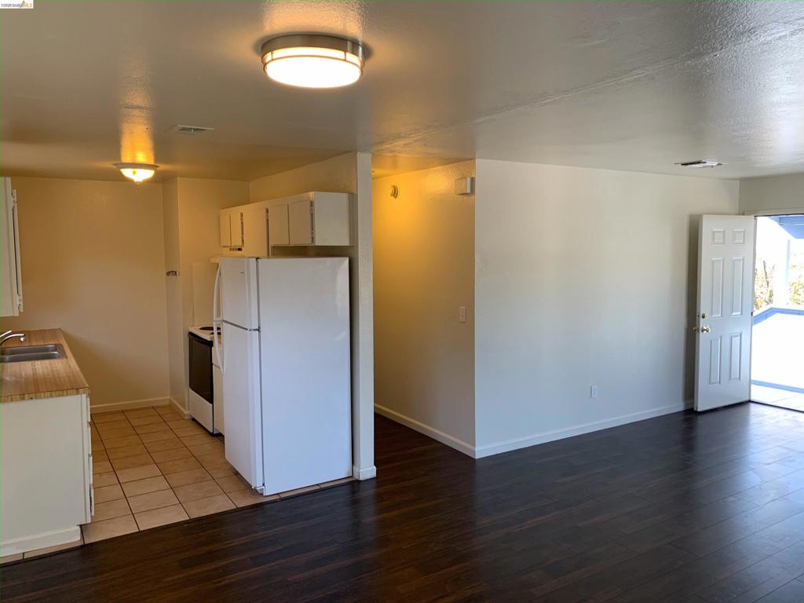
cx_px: 402
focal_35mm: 26
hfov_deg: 67.3
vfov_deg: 53.1
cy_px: 302
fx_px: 604
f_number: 1.8
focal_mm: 4.25
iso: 80
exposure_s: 1/120
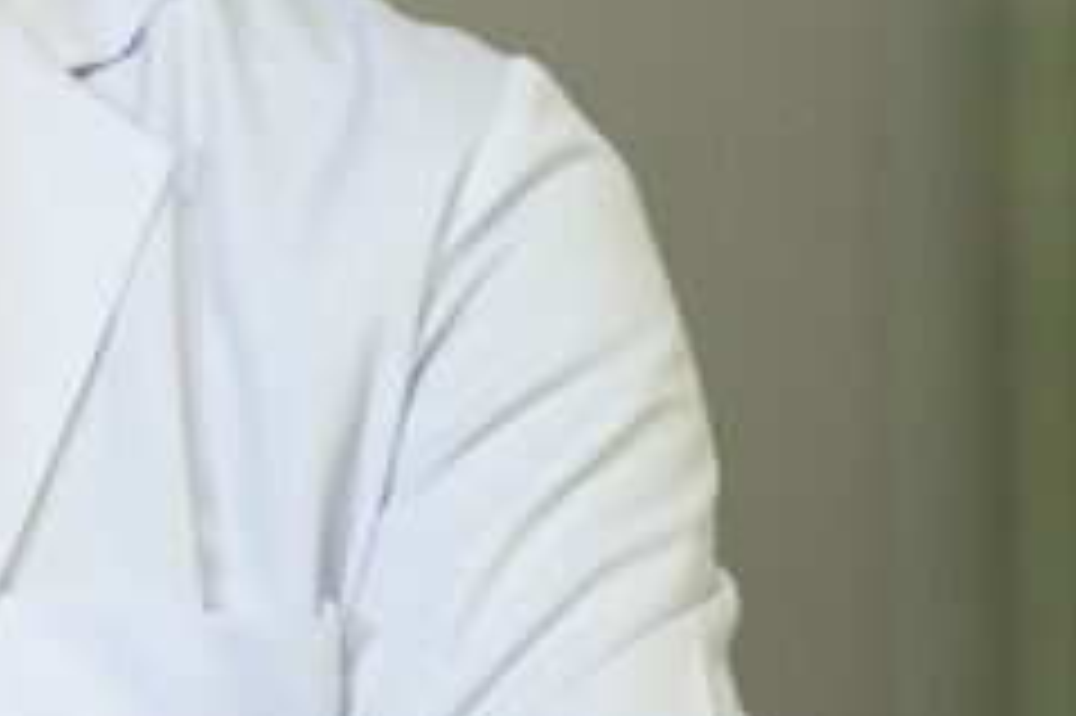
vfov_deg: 1.3
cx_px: -266
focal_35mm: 1070
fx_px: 31958
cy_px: 146
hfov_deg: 1.9
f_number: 3.2
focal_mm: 200
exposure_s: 1/500
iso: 2000
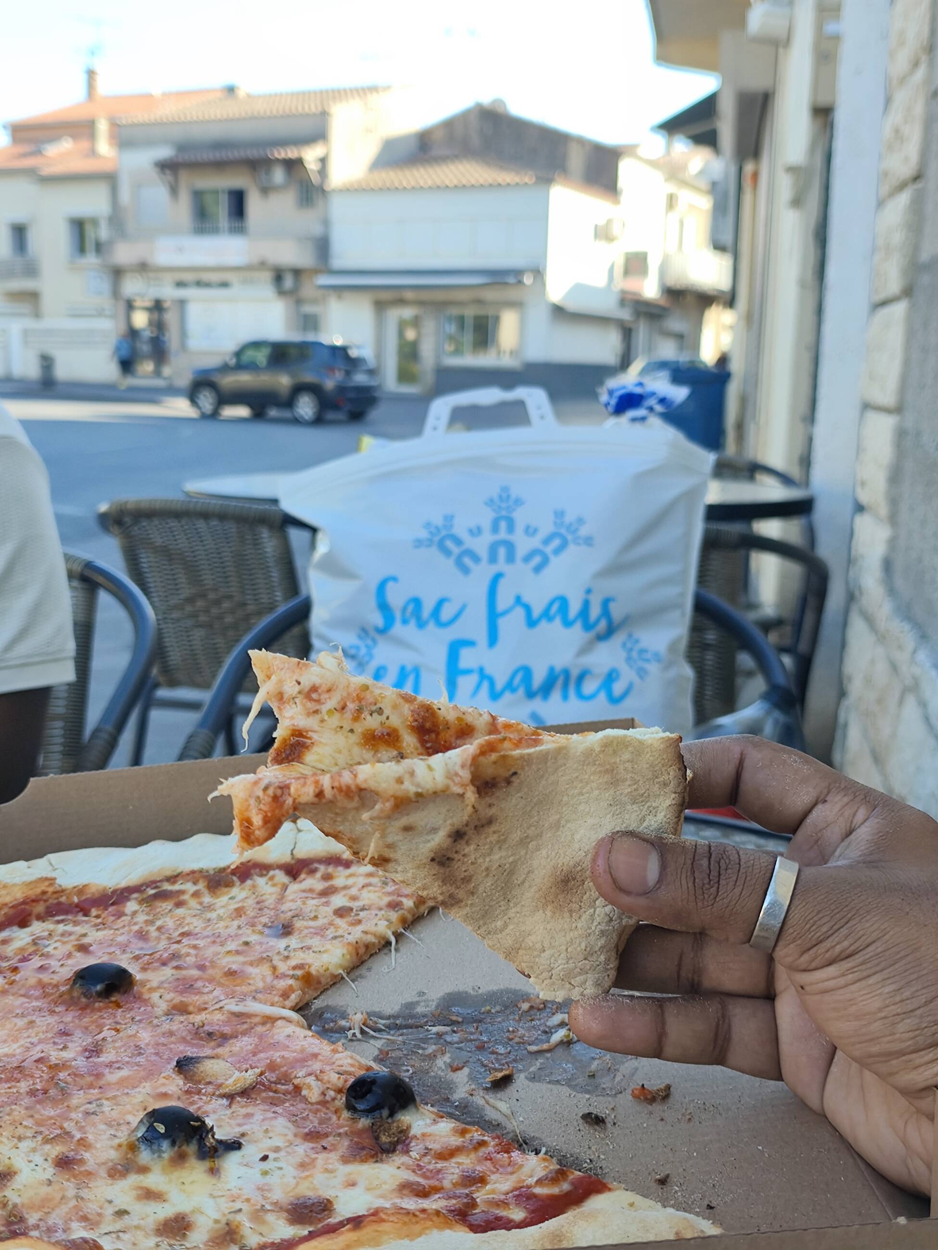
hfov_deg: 40.7
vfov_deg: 52.6
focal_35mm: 35
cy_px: 625
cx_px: 469
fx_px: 1265
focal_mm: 5.84
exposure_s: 1/520
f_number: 1.6
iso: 50
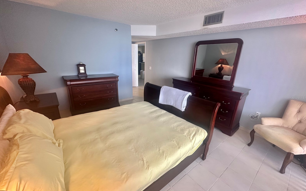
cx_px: 153
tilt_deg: -19.0
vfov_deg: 74.8
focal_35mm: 15
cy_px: 98
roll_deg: -1.7
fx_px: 125
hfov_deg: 101.5
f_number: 2.2
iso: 160
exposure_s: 1/60
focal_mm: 2.22
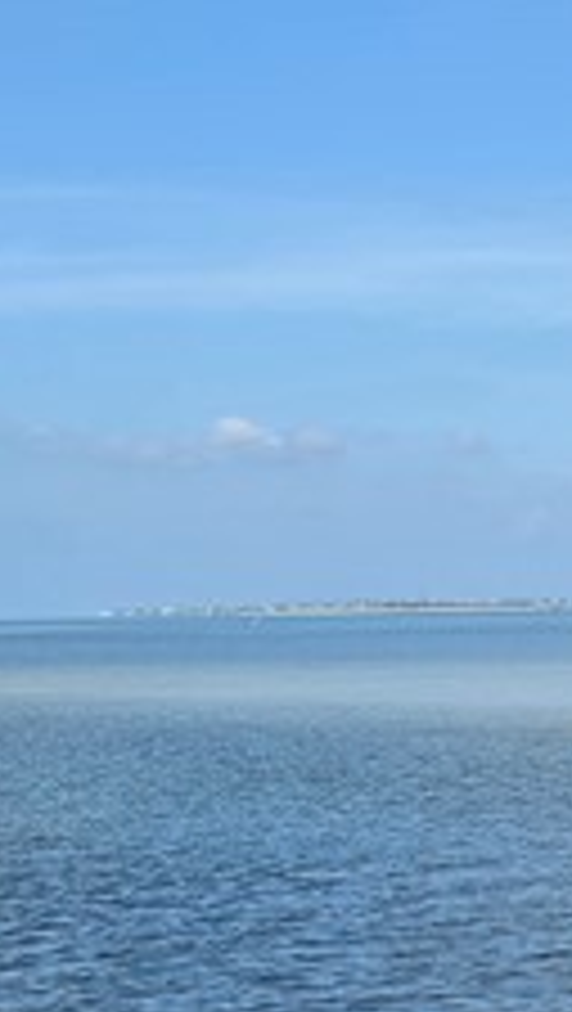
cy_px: 346
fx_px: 3066
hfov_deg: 10.4
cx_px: 779
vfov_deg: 18.7
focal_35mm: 114
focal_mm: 5.4
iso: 80
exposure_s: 1/5844
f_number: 1.8
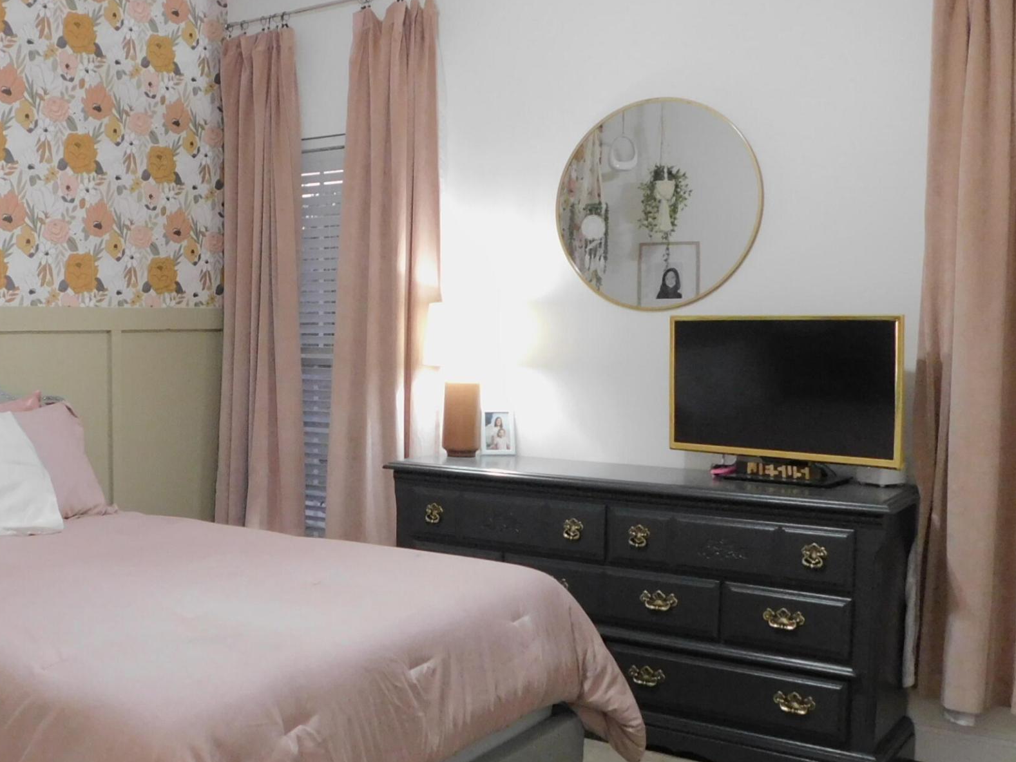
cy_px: 410
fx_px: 1233
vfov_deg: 34.3
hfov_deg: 43.1
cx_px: 228
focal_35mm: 42
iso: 400
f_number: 3
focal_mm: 4
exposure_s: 1/10
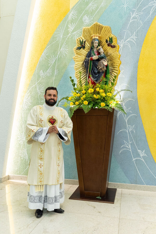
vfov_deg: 61.9
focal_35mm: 30
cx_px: 78
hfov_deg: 43.6
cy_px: 117
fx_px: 195
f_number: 3.2
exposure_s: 1/125
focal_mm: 20
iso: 1600
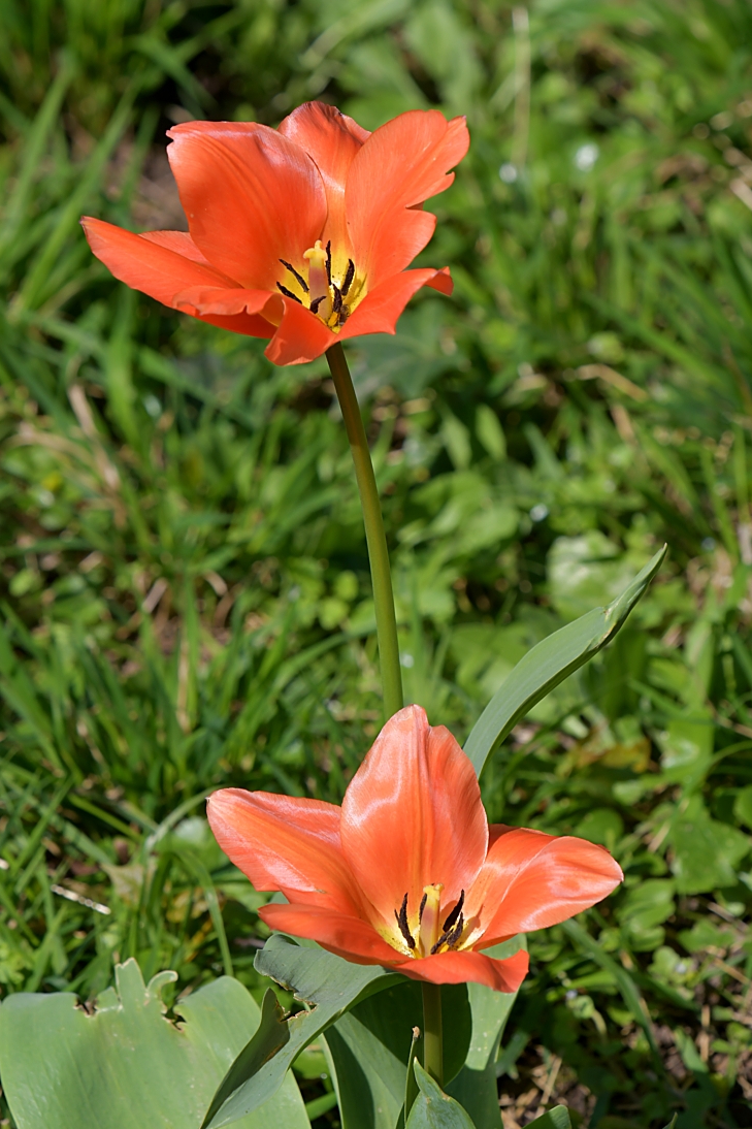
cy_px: 512
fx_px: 10311
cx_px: 378
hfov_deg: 4.2
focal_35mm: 329
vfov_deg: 6.3
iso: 100
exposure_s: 1/320
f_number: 8
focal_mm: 200
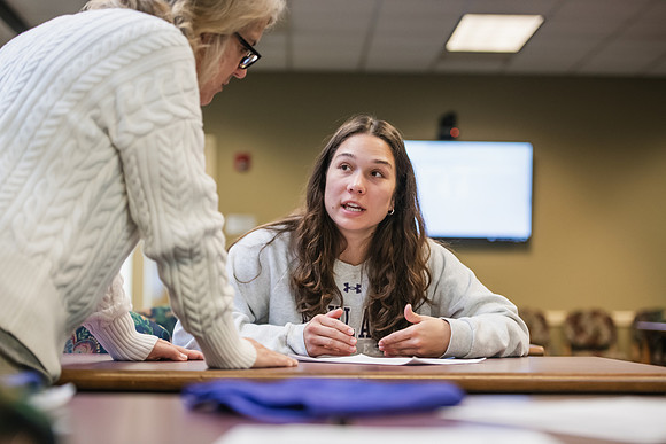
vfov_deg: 17.5
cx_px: 333
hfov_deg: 26.0
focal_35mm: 78
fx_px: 1443
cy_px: 222
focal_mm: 78
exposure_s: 1/200
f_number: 3.2
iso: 1600
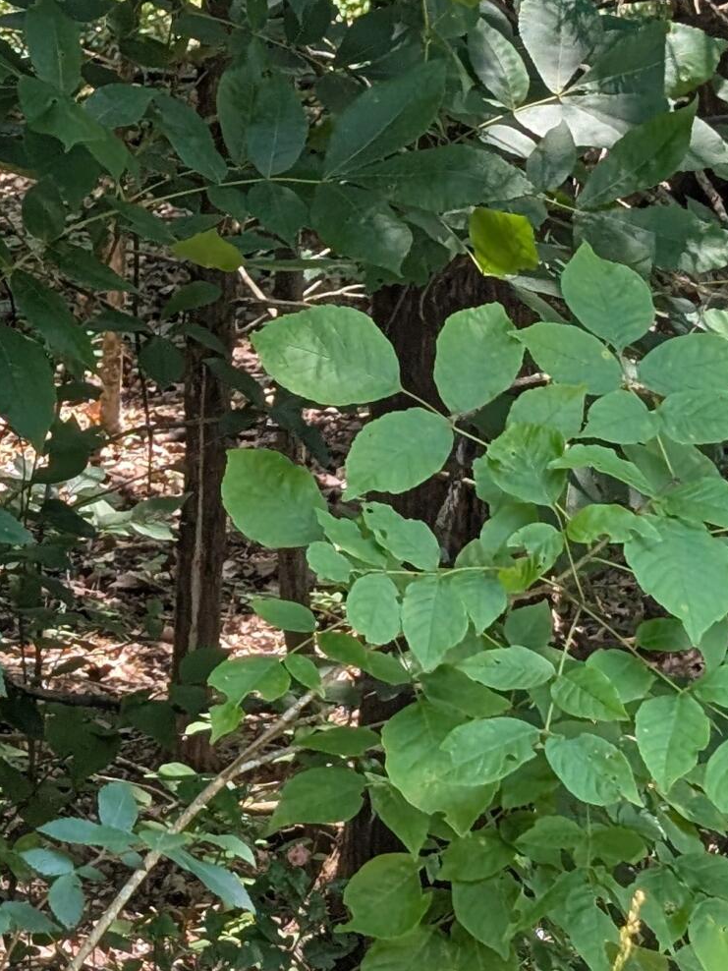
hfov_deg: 9.7
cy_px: -73
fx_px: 4178
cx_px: -259
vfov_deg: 13.0
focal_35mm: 149
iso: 44
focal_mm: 6.9
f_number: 1.68
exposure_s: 1/273
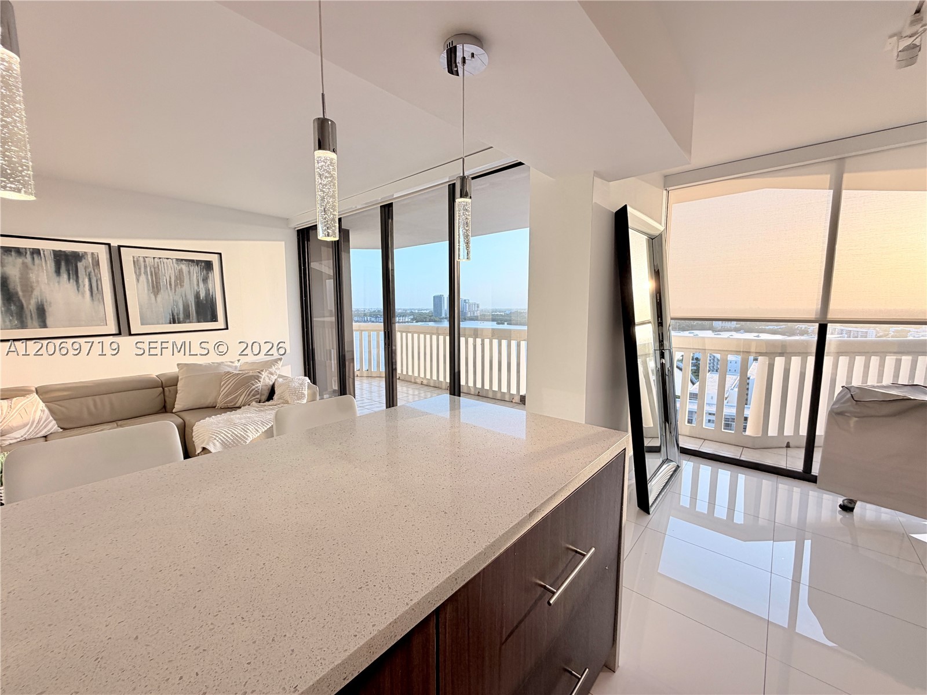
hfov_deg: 102.1
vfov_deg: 85.7
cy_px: 348
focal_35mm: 14
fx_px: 375
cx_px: 464
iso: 40
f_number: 2.2
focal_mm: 2.22
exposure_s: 1/120
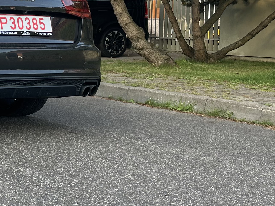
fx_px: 596
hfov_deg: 22.7
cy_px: 39
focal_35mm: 75
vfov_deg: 19.4
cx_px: -98
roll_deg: -0.9
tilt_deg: -0.1
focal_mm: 6.86
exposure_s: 1/384
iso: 80
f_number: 1.78
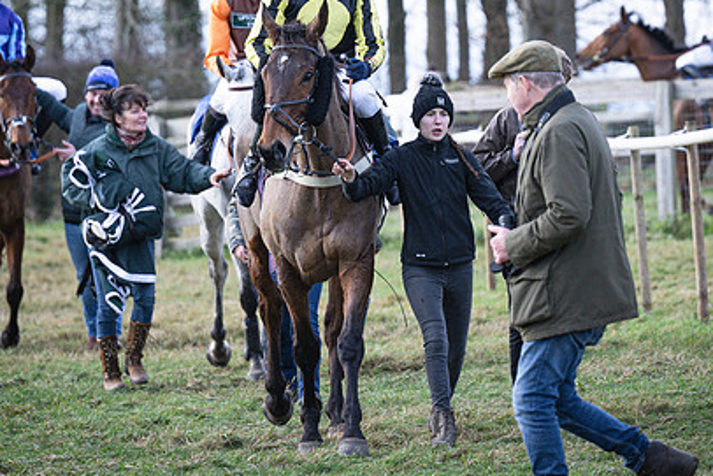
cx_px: 455
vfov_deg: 3.3
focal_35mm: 411
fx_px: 8143
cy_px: 105
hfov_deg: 5.0
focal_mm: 165
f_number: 4
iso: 800
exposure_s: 1/1000
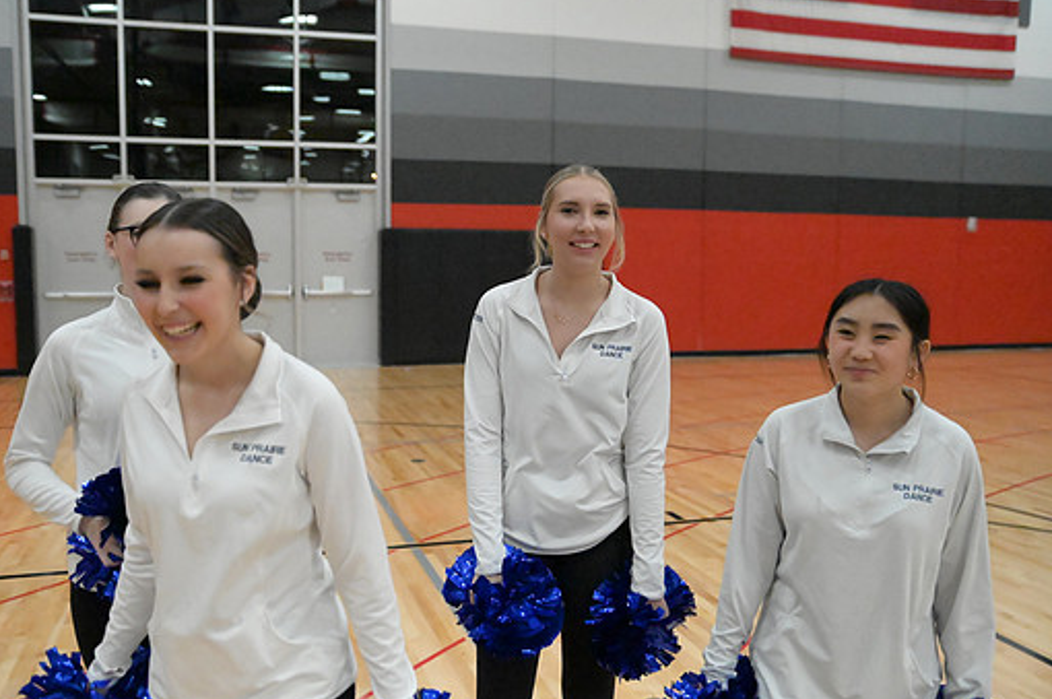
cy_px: 351
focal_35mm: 33
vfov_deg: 39.9
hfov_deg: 57.2
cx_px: 481
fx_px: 963
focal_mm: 29
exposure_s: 1/8000
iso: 40000
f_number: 2.8
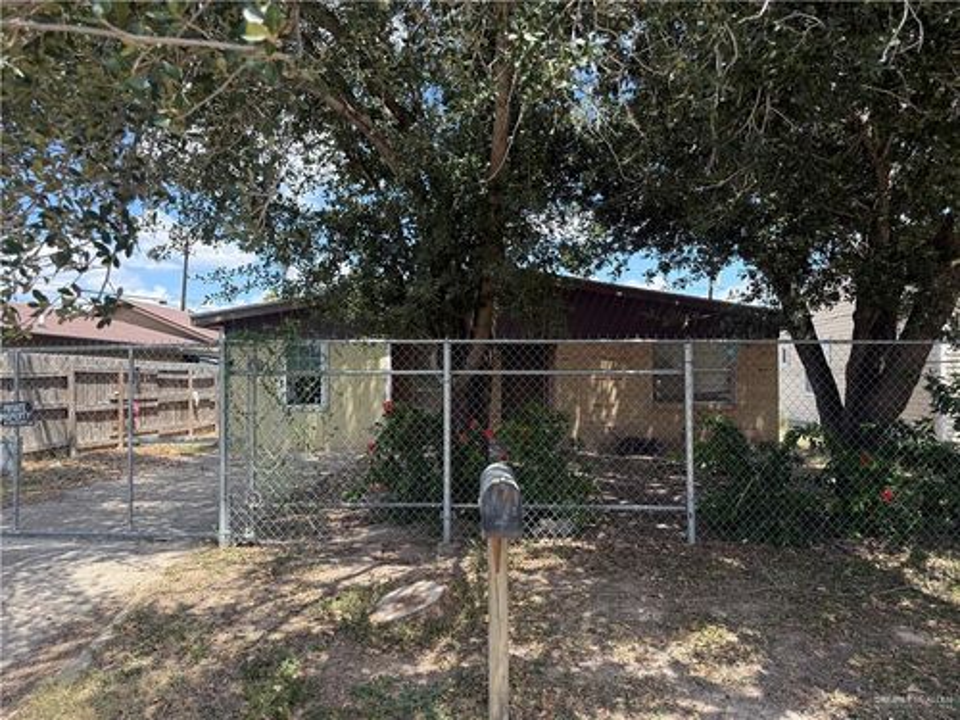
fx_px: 666
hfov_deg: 71.6
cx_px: 480
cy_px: 360
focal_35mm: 24
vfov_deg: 56.8
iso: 100
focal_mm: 6.76
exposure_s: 1/1653
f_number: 1.78
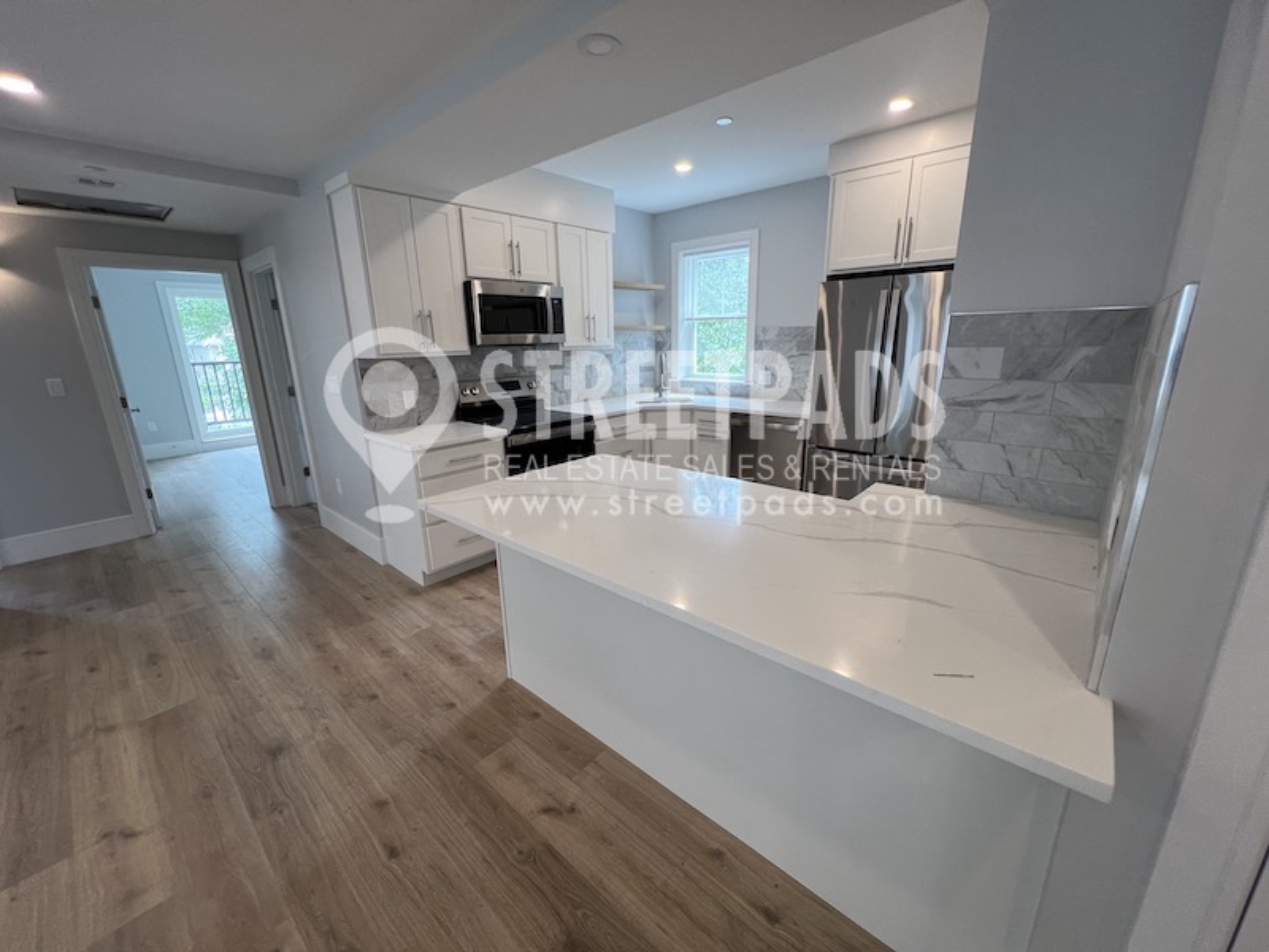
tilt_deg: -15.5
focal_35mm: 13
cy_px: 476
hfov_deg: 106.2
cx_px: 634
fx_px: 477
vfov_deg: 89.9
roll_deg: +0.1
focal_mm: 1.57
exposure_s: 1/120
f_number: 1.8
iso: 100
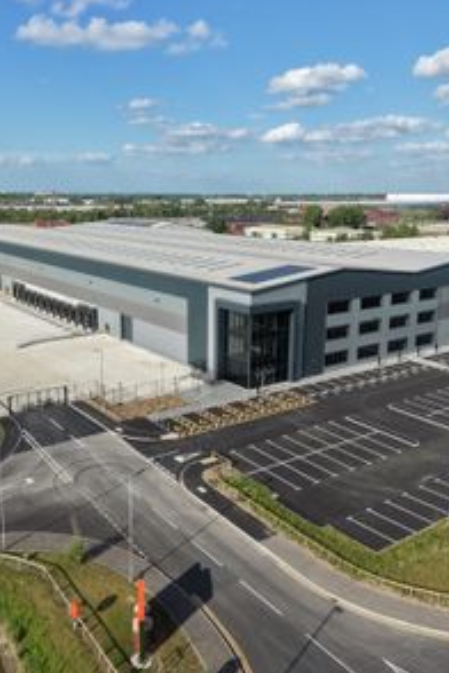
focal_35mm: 34
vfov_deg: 55.8
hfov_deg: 38.8
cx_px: 199
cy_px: 339
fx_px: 636
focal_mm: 8.67
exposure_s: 1/4000
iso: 200
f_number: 1.8
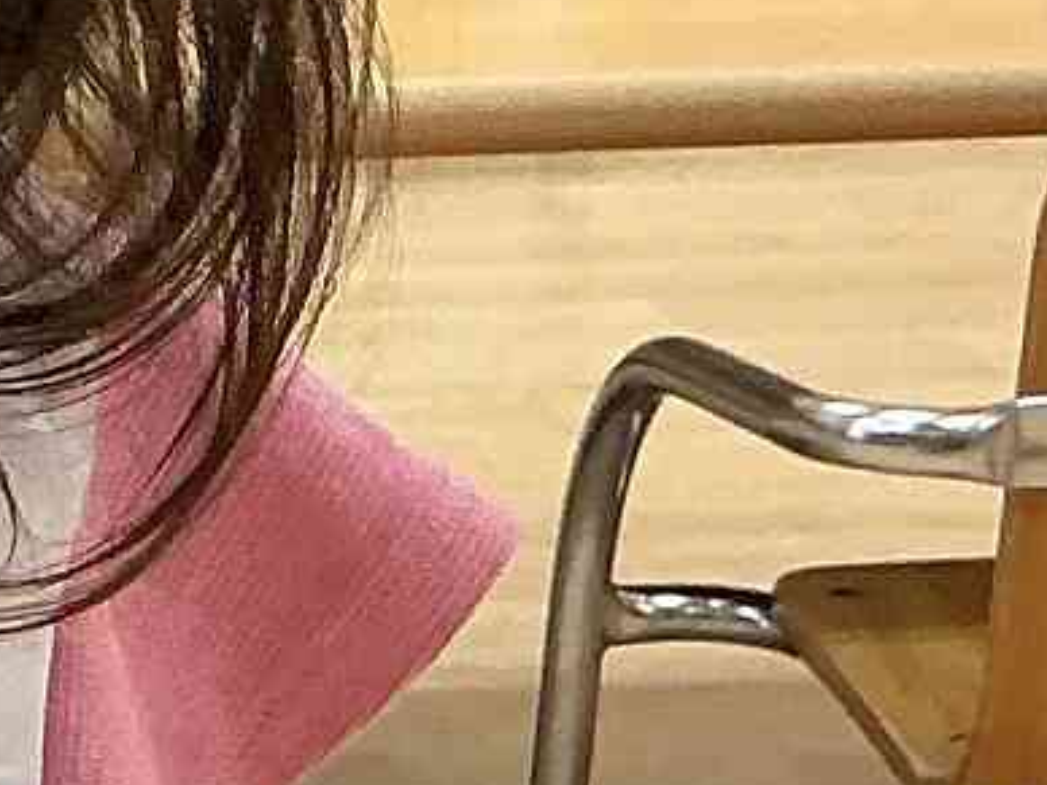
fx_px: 6382
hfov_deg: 8.7
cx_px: -1286
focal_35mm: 211
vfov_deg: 7.0
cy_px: 870
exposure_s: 1/120
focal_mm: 3
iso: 50
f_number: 1.8
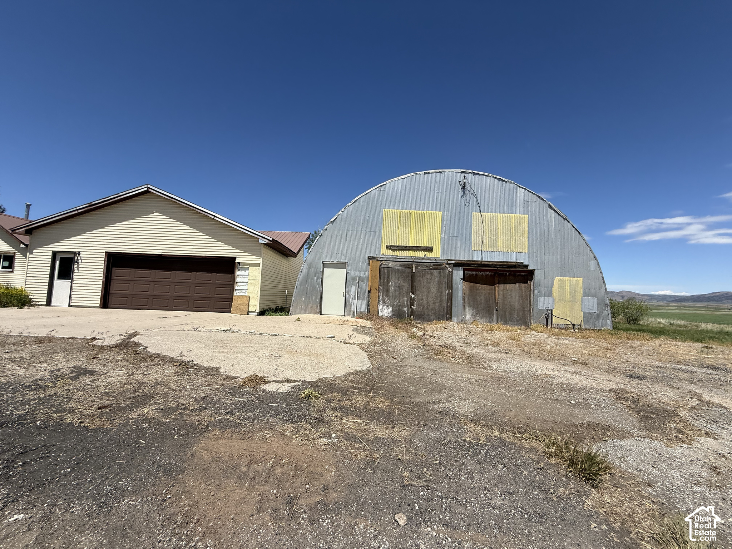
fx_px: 296
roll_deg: -5.1
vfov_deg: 85.7
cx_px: 366
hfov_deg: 102.1
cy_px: 274
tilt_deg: +2.9
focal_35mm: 14
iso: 50
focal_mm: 2.22
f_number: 2.2
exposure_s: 1/3460
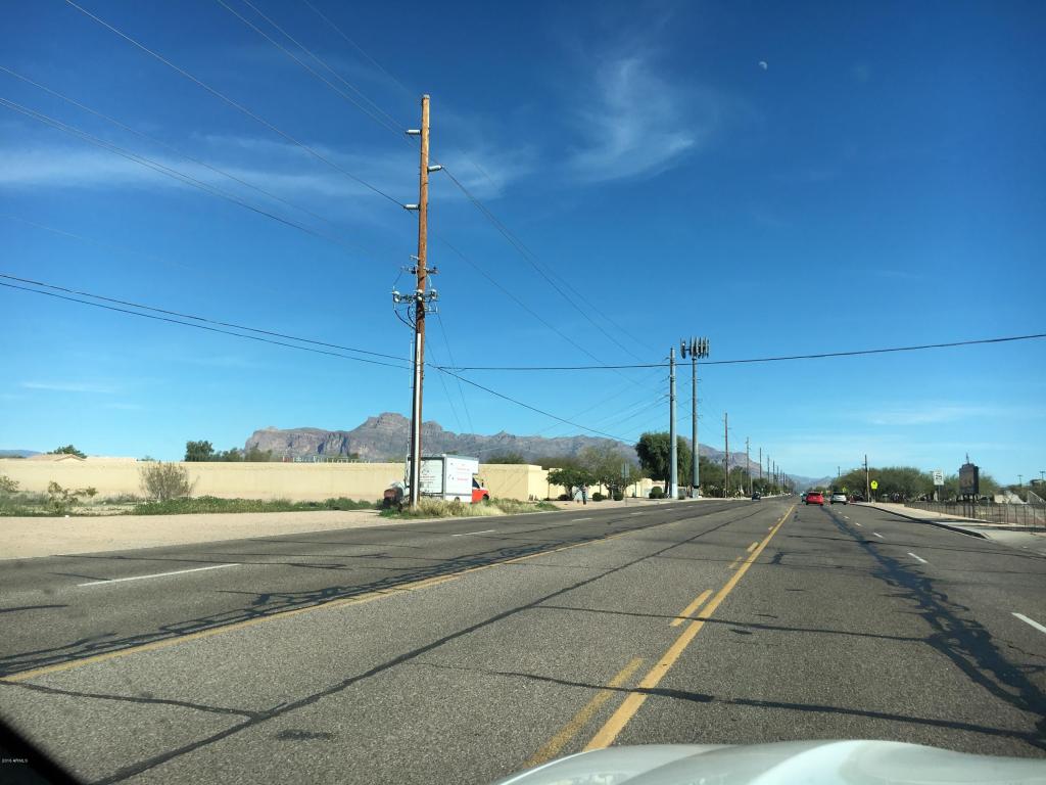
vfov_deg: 48.2
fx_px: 876
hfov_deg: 61.7
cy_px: 392
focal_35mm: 29
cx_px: 523
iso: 25
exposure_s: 1/1748
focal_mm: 4.15
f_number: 2.2
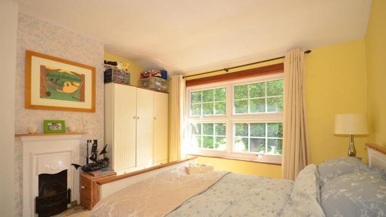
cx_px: 195
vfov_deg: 66.9
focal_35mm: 16
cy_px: 120
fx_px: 164
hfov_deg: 99.4
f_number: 5
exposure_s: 1/60
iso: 200
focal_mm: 10
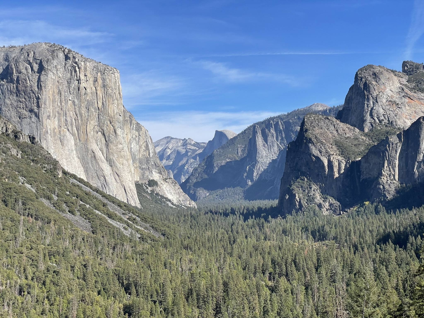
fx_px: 637
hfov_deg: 36.8
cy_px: 159
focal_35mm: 52
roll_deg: +2.2
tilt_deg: +3.8
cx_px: 212
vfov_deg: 28.0
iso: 25
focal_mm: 6
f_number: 2
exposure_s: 1/1653
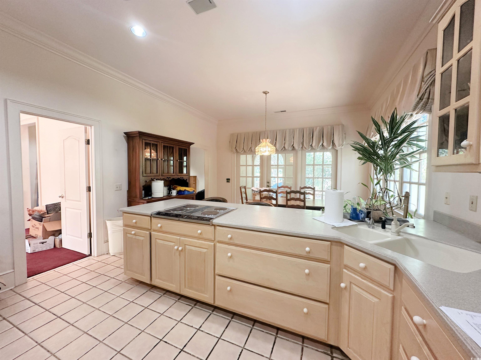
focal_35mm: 14
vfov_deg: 85.7
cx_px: 240
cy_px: 180
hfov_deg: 102.1
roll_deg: -0.5
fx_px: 195
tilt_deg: -1.8
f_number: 2.2
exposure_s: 1/60
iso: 320
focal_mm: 2.22
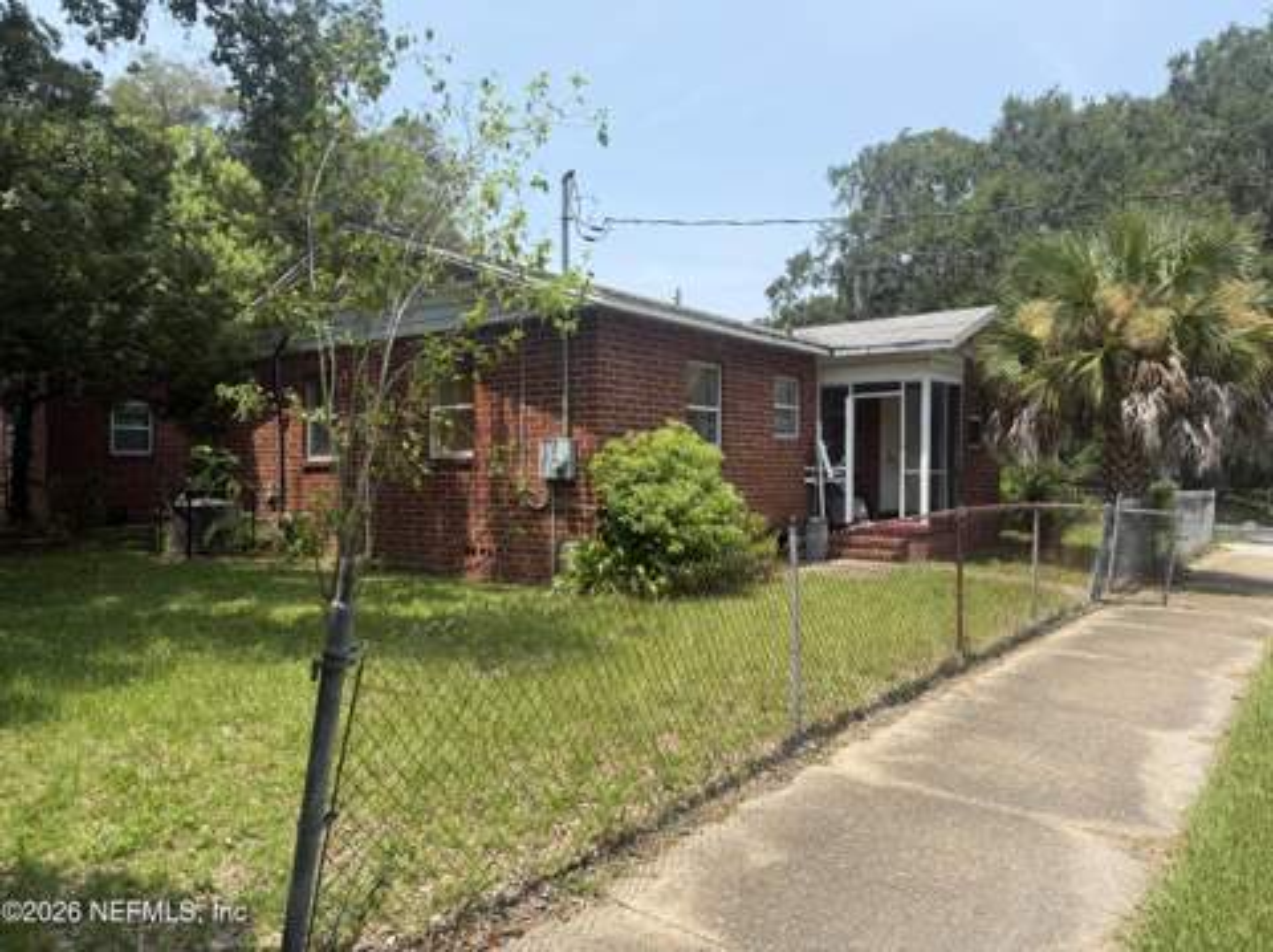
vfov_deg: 56.7
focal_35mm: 24
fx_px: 882
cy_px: 476
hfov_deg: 71.7
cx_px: 636
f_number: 1.78
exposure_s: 1/2611
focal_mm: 6.76
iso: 80
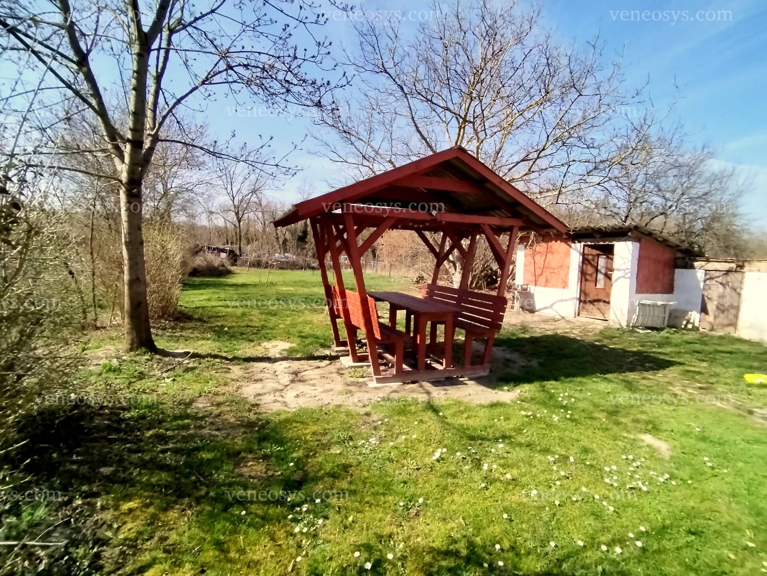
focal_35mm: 17
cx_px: 384
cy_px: 288
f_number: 2.2
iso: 100
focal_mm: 1.42
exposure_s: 1/2764
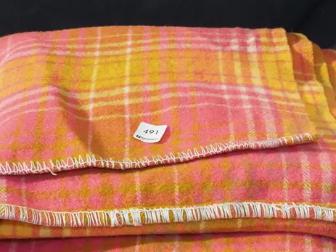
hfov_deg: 23.1
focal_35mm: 84
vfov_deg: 17.5
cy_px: 179
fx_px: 815
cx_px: 250
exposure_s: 1/60
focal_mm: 19
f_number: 5.6
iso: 2000
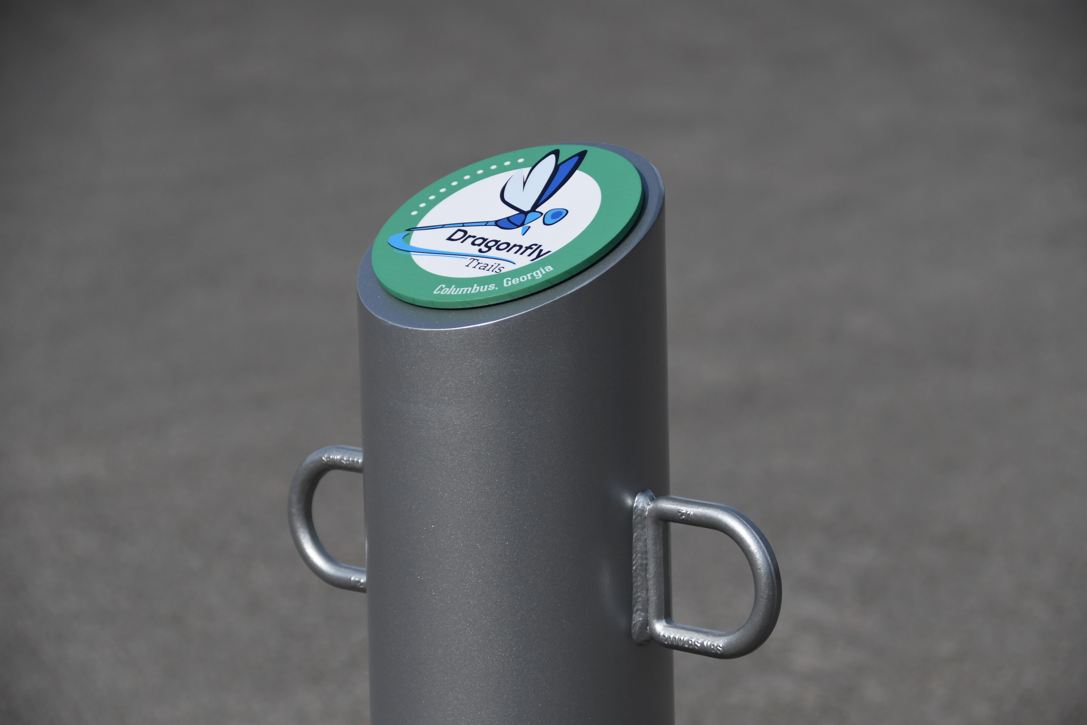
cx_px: 544
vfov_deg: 9.3
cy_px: 362
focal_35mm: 147
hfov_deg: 14.0
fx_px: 4438
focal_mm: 98
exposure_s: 1/3200
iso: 400
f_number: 5.6
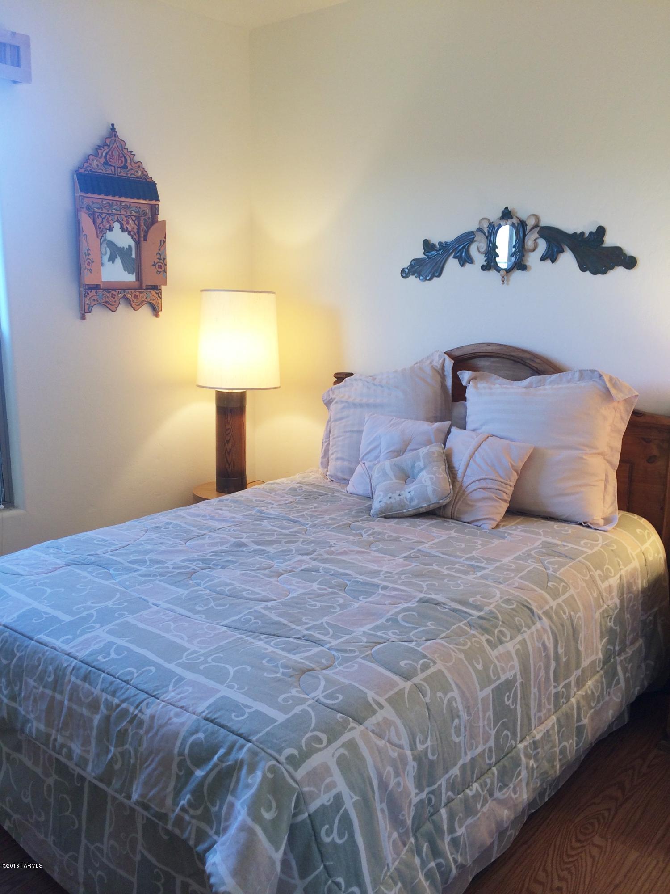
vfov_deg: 61.7
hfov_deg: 48.2
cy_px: 447
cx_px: 335
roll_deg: +0.5
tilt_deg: -12.7
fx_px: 748
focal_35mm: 29
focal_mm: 4.15
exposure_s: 1/40
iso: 40
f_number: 2.2
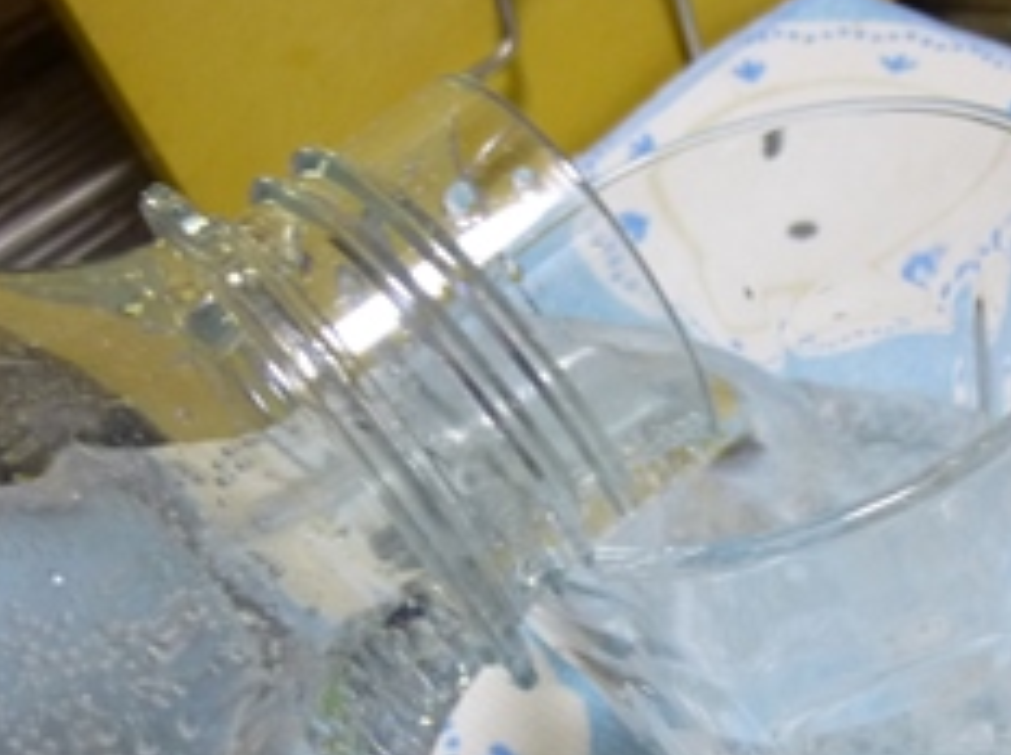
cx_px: 620
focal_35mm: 44
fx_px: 1283
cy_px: 610
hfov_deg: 42.7
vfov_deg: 31.9
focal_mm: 4.5
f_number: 3.1
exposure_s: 1/13
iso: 400
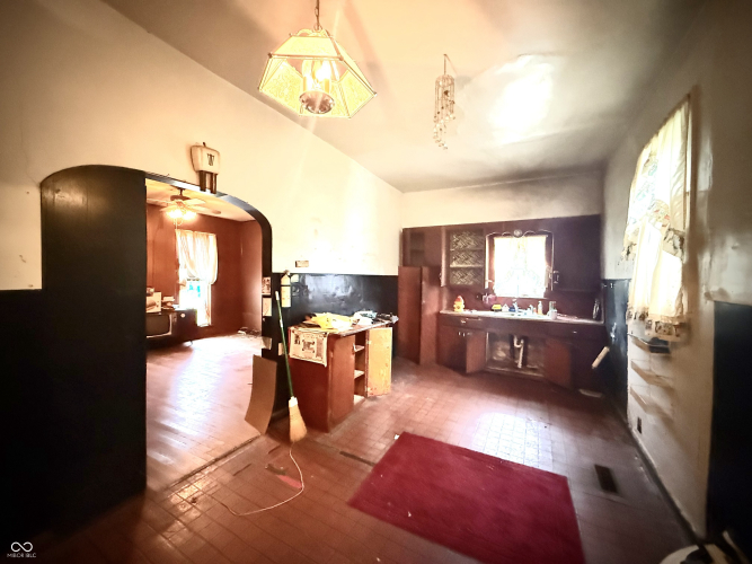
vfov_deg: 85.7
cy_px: 282
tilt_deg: -0.7
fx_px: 304
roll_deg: -1.3
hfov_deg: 102.1
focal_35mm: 14
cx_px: 376
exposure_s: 1/40
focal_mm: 2.22
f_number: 2.2
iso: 1600
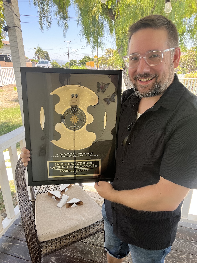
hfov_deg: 58.9
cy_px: 132
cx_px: 98
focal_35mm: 23
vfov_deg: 73.9
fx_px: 175
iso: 50
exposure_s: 1/126
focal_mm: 2.71
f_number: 2.2
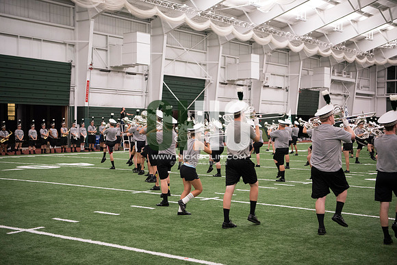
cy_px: 132
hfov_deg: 38.2
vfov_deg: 26.0
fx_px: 574
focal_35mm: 52
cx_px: 198
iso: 3200
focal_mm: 52
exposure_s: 1/200
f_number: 3.2
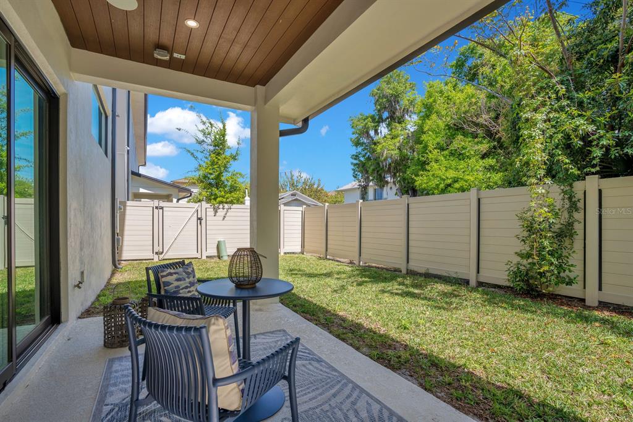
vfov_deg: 73.7
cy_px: 211
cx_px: 316
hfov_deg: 96.8
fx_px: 281
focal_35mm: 16
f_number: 9
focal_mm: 16
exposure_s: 1/125
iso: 100
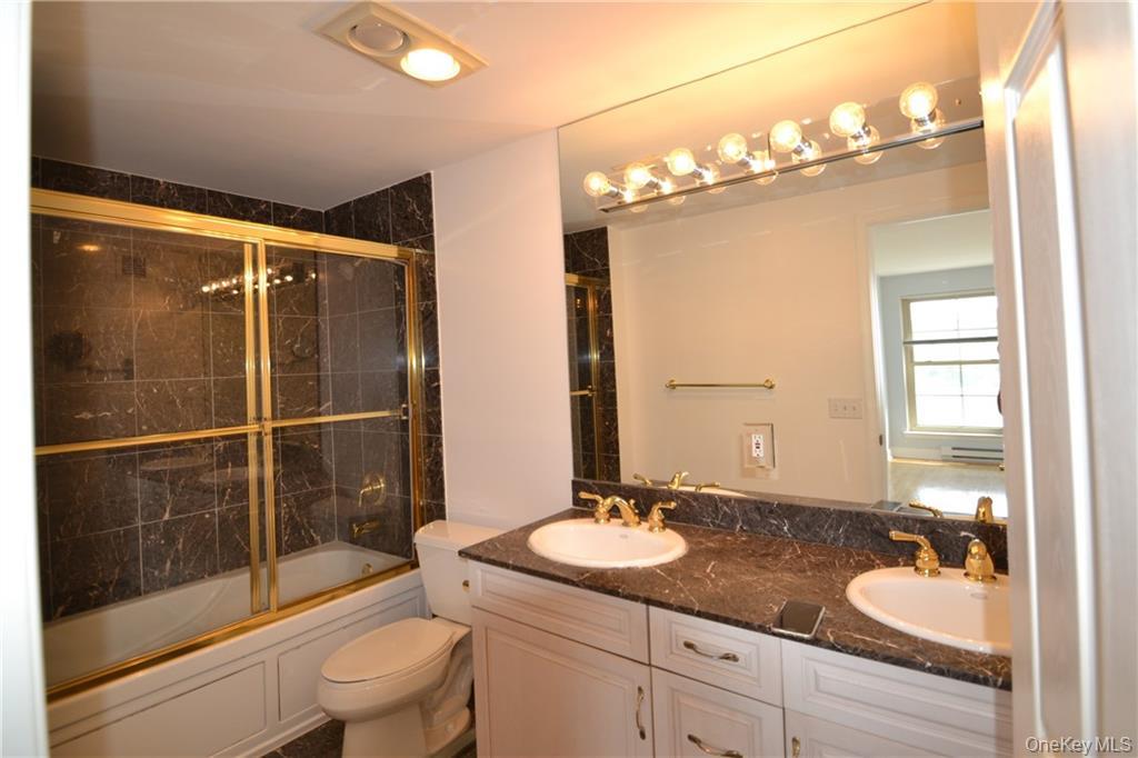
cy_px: 379
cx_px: 569
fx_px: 545
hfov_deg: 92.5
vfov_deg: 69.6
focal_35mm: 17
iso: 320
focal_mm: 11.5
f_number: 4
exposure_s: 1/125
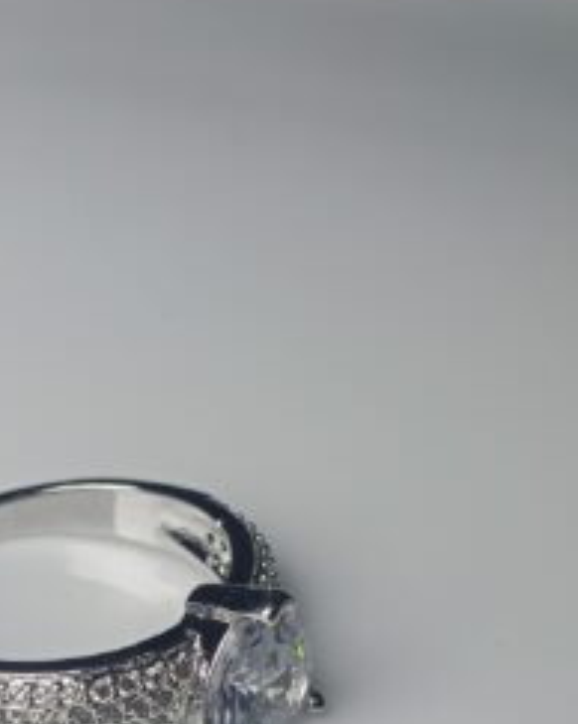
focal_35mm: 83
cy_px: 475
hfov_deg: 18.5
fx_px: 1777
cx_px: 229
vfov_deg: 22.9
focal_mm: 3.98
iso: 50
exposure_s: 1/126
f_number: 1.8
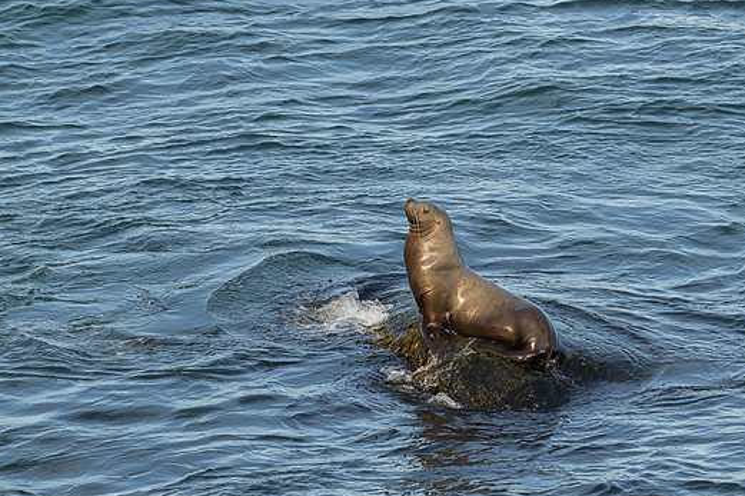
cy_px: 196
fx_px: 11047
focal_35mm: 534
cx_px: 397
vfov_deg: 2.6
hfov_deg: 3.9
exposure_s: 1/2000
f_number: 5.6
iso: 800
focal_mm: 400
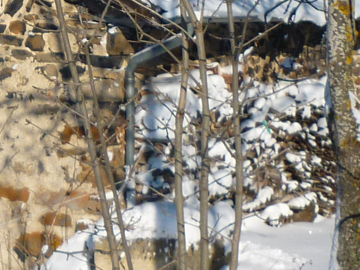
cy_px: -110
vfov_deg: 10.3
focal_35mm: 140
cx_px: -103
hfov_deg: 13.6
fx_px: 1456
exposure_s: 1/250
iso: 80
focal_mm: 5.5
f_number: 8
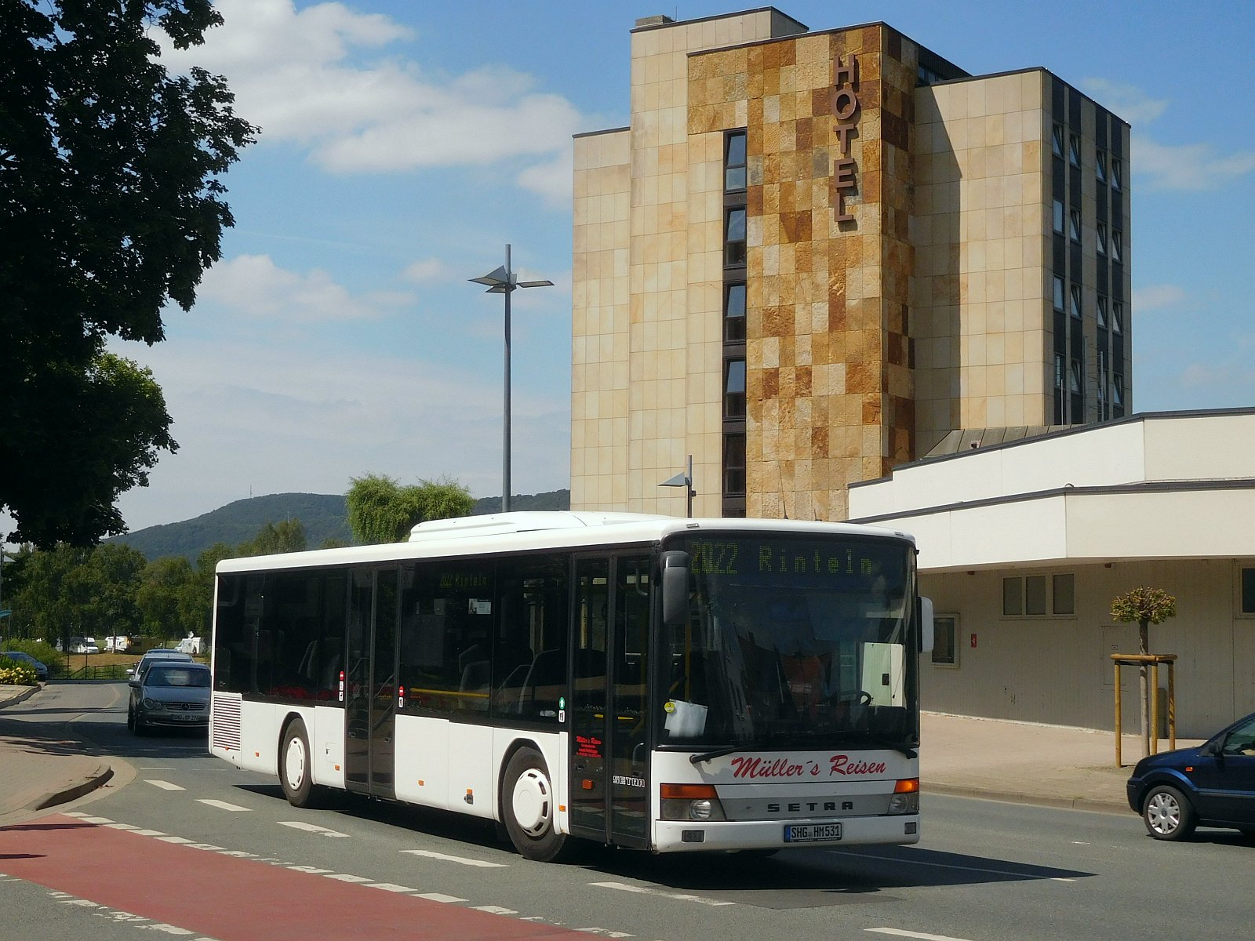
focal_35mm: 50
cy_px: 470
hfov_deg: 38.2
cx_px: 628
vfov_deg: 29.1
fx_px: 1813
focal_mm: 8.9
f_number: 8.2
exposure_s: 1/640
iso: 200
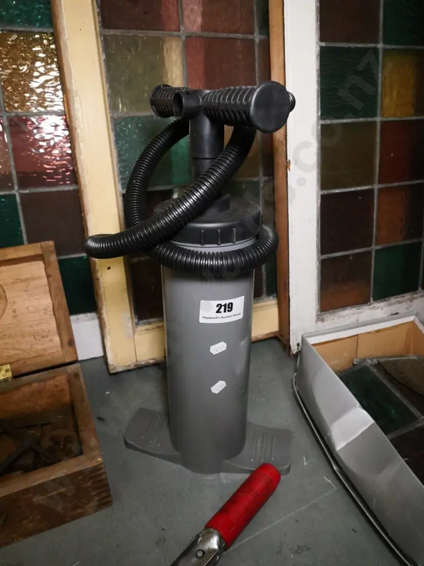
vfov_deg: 71.6
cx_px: 212
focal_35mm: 24
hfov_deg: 56.8
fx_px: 392
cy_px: 283
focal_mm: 12
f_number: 4.5
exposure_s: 1/400
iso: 3200
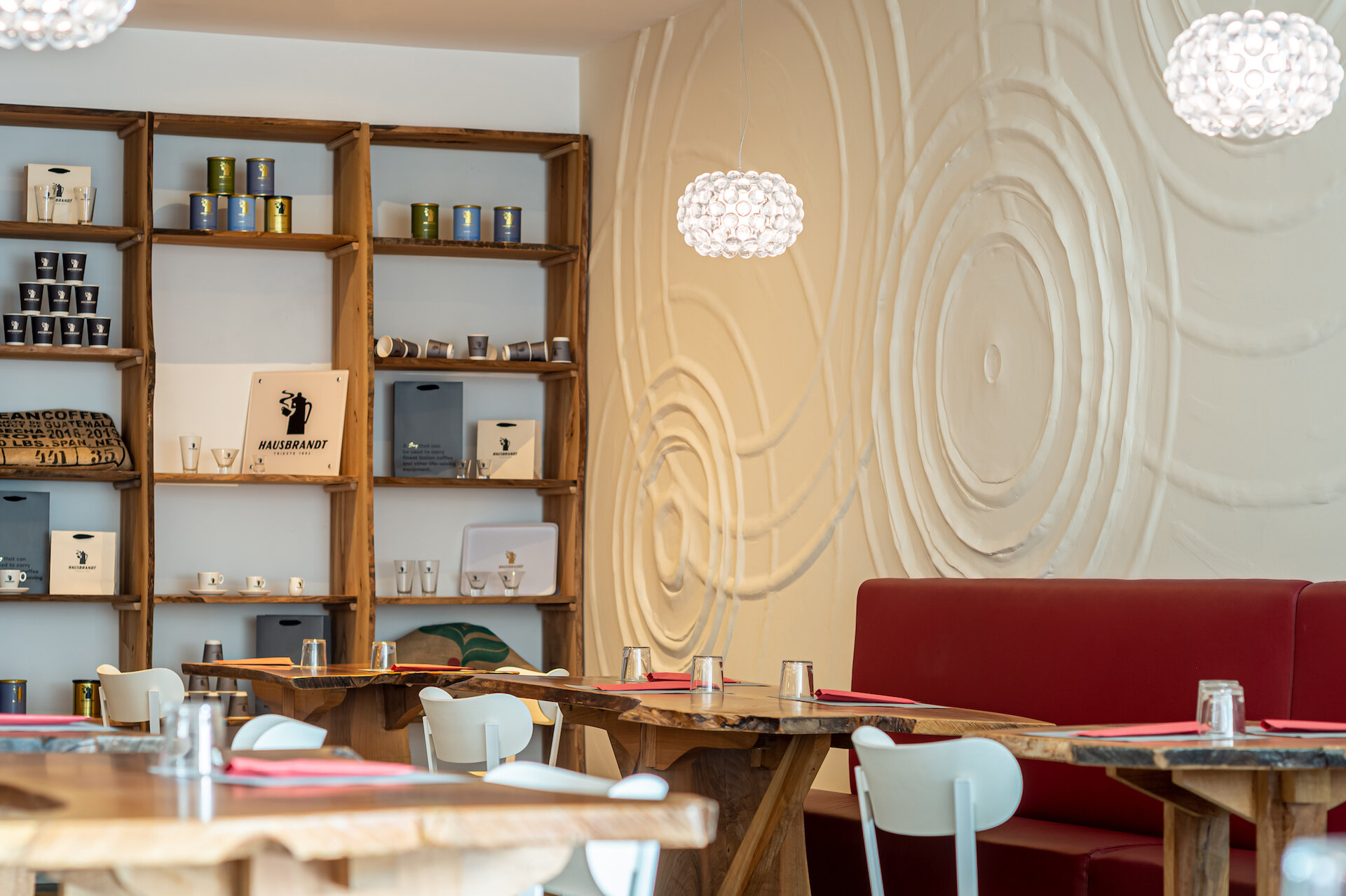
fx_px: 1868
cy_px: 448
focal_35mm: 50
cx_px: 673
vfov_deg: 27.0
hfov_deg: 39.6
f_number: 4
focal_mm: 50
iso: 400
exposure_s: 1/30
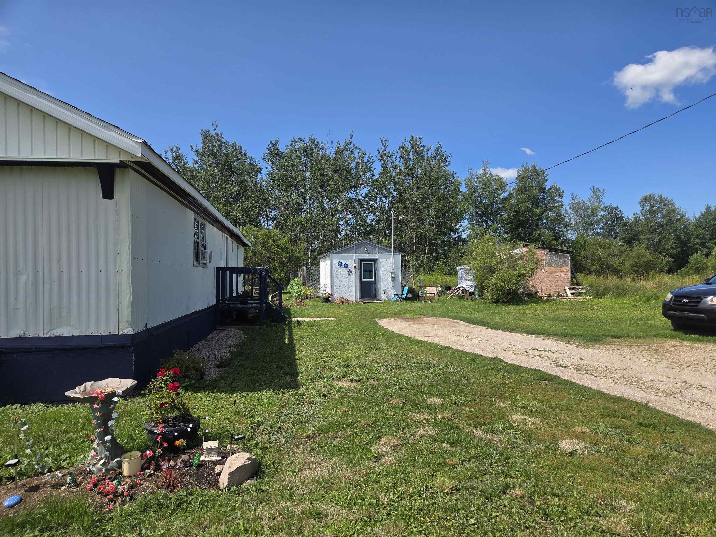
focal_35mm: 23
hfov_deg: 73.9
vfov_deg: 58.9
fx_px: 476
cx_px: 358
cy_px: 268
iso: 80
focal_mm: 5.4
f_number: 1.8
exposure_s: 1/5261
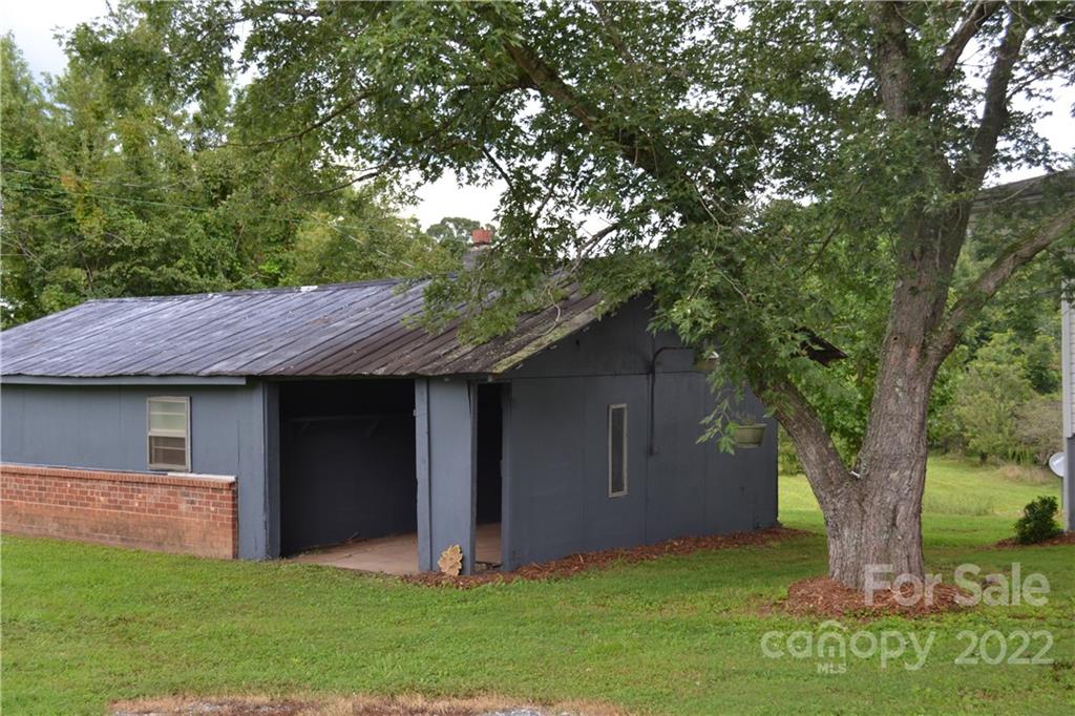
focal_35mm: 44
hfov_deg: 45.0
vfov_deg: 30.8
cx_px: 538
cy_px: 358
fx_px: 1298
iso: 200
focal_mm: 29
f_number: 5.6
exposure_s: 1/125
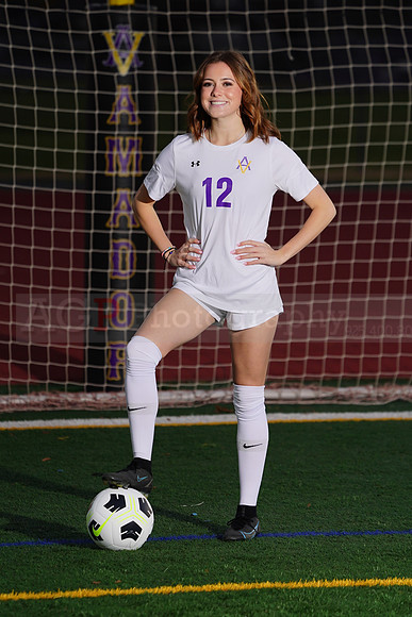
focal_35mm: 274
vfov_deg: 7.5
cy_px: 308
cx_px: 206
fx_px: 4700
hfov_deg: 5.0
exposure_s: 1/200
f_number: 5.6
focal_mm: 274
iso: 320
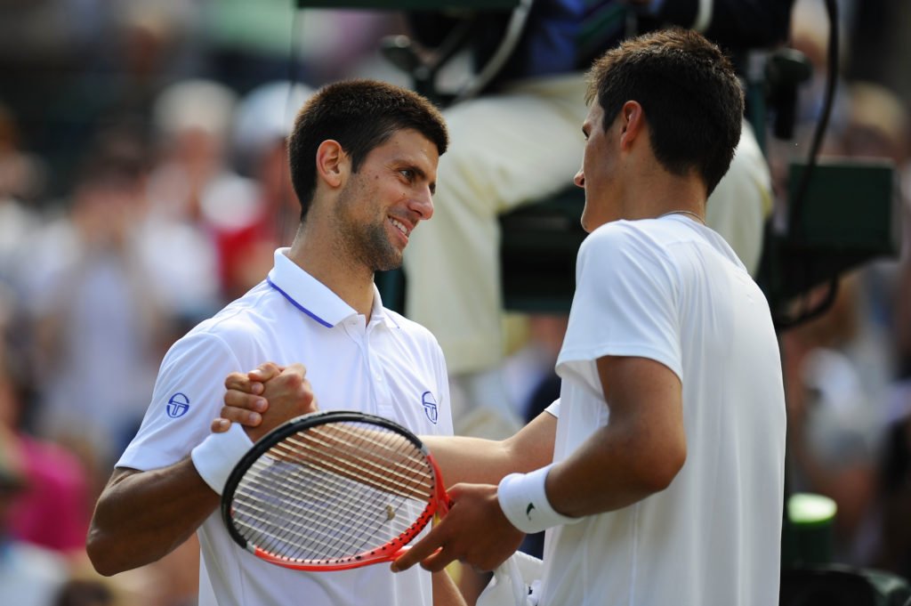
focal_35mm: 400
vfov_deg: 3.4
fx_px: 10114
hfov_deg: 5.2
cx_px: 456
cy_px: 303
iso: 200
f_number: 2.8
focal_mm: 400
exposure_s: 1/1600
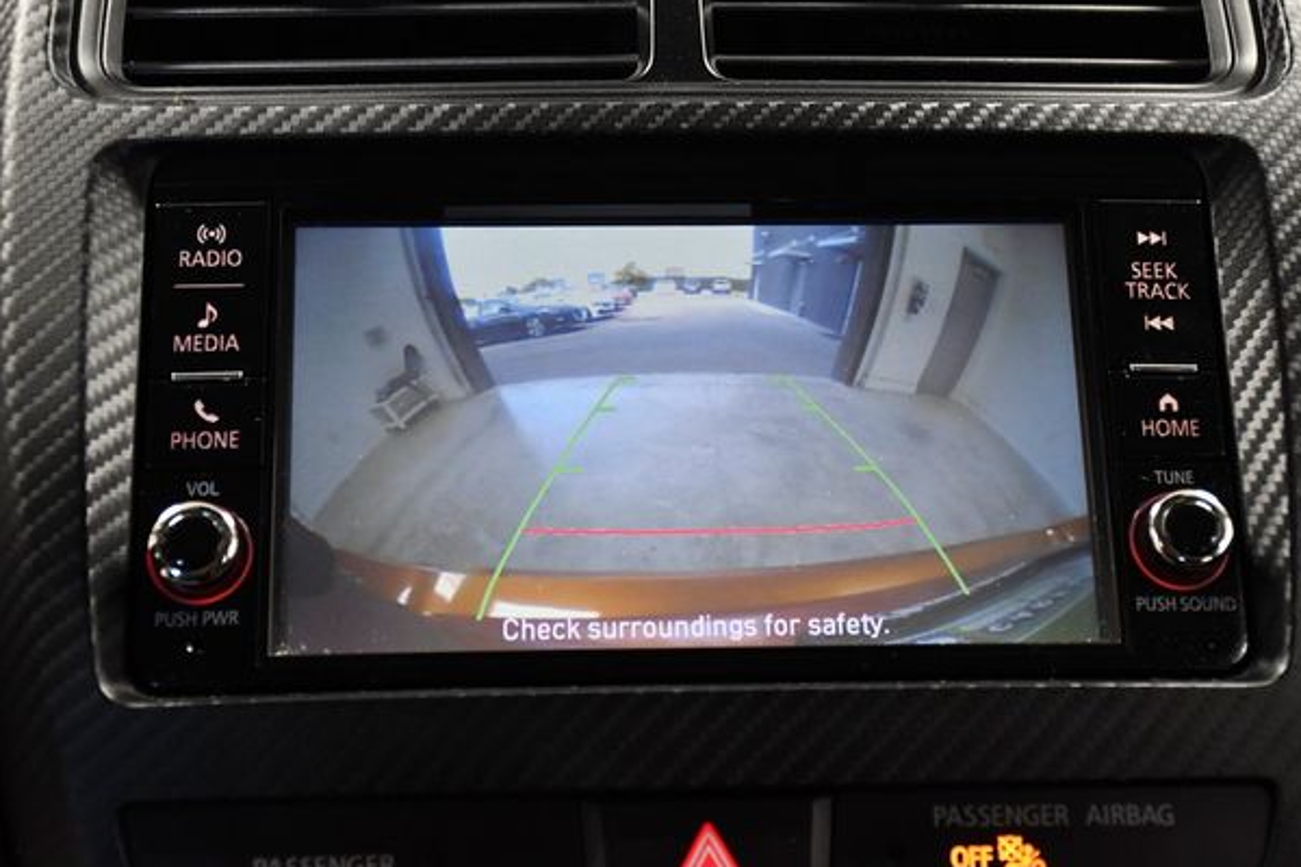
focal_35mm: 64
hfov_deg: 31.4
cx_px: 692
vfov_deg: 21.2
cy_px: 415
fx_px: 2313
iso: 2500
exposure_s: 1/125
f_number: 4.5
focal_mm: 40
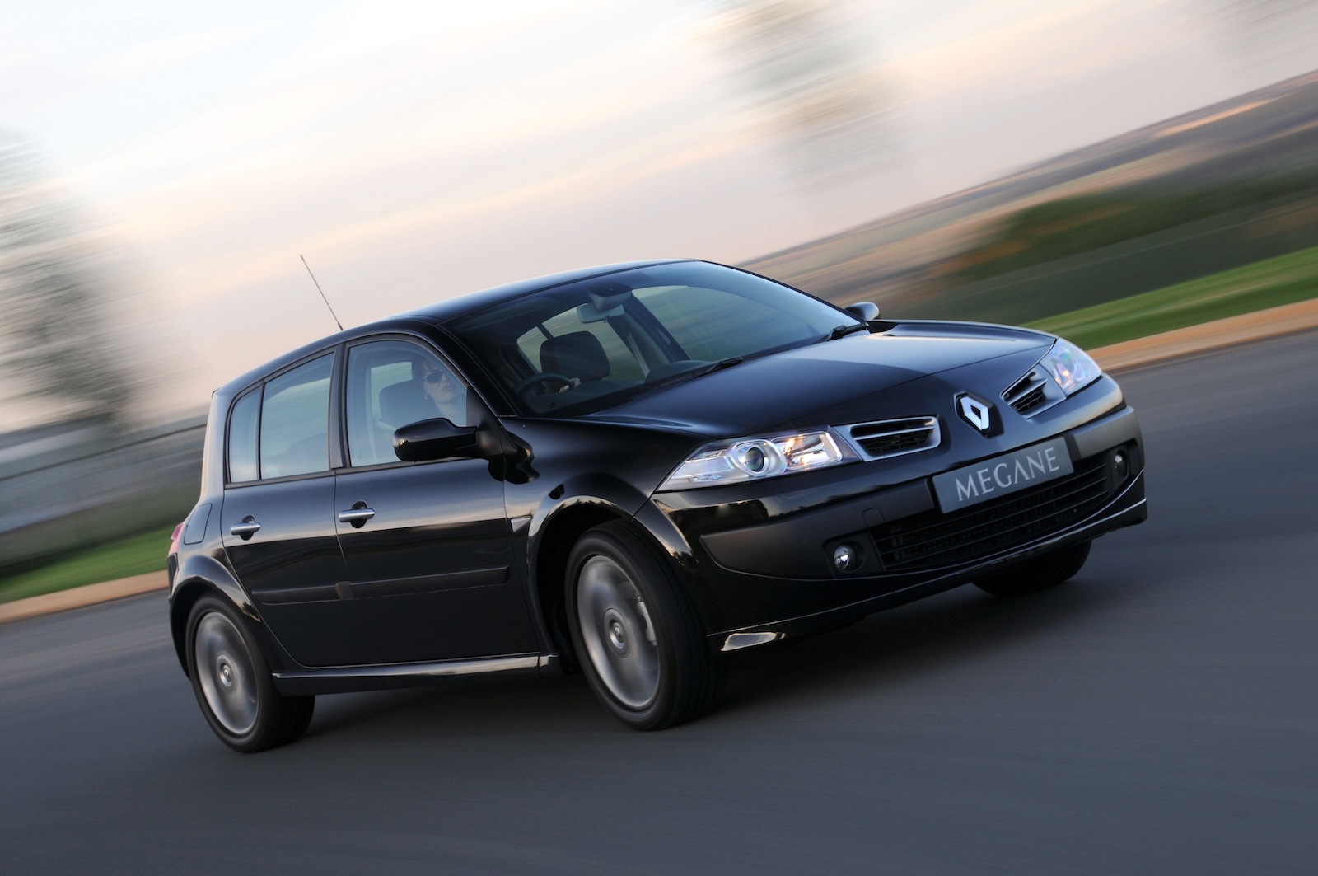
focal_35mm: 72
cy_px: 438
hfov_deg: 28.1
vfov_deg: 18.9
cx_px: 659
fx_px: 2633
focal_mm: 48
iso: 200
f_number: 16
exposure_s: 1/6
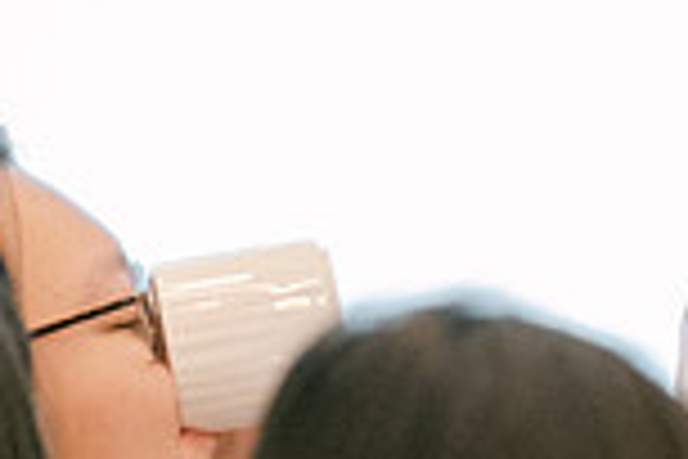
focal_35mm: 561
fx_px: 10720
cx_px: 1178
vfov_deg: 2.4
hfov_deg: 3.7
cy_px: 754
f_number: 2.8
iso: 2500
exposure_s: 1/125
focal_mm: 94.5
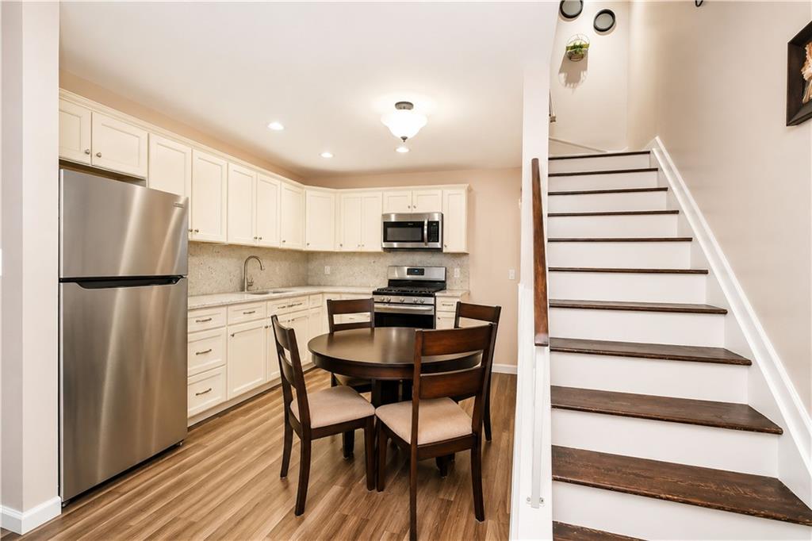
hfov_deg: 100.4
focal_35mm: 15
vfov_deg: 77.3
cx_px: 406
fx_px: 338
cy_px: 270
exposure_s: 1/60
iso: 2000
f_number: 7.1
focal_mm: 10
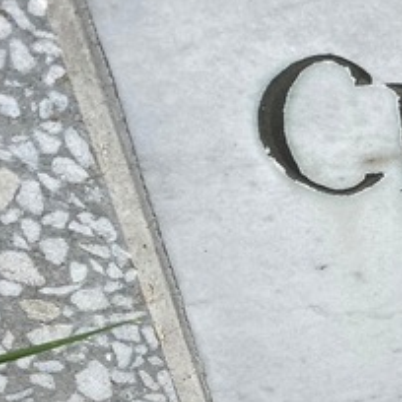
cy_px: 467
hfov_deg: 16.1
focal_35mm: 90
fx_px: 1182
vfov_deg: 18.4
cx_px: 743
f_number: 1.8
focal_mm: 4.25
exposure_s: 1/544
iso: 32
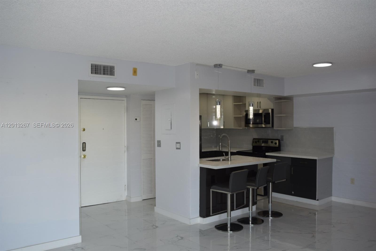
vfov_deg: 43.6
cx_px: 188
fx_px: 313
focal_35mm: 30
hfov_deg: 61.9
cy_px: 126
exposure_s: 1/125
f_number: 5.6
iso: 280
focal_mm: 20
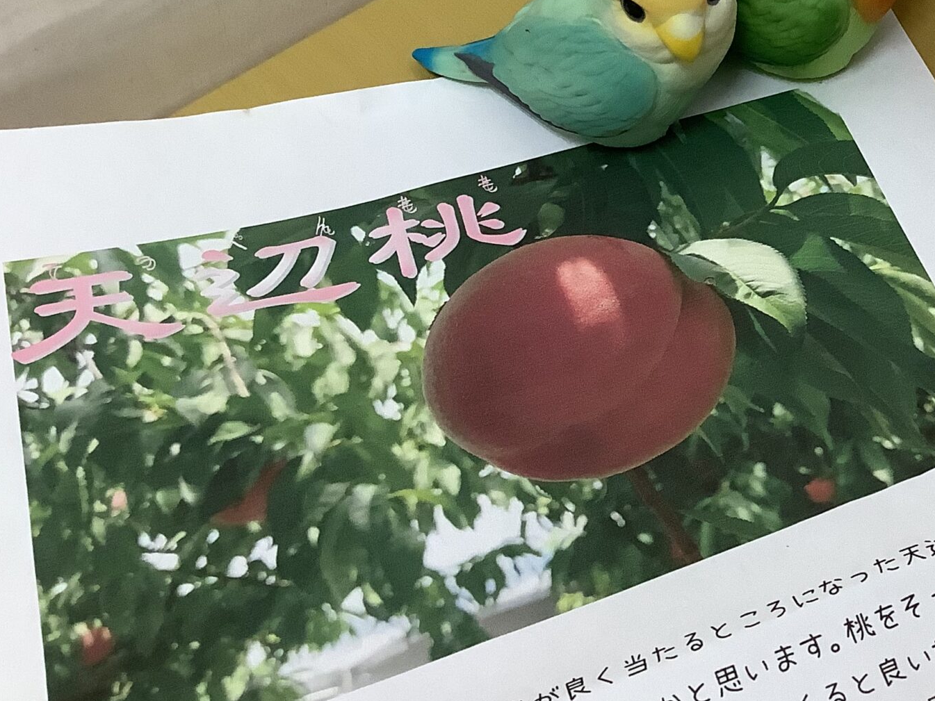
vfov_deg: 24.4
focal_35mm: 59
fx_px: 1594
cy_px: 138
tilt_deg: -47.5
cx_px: 875
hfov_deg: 30.9
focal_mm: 3.3
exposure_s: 1/60
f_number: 2.4
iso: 160
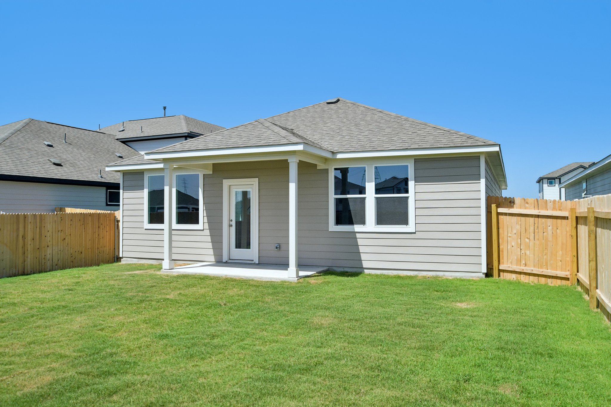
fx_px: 458
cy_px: 204
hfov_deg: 67.4
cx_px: 306
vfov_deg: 47.9
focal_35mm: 27
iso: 400
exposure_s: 1/1000
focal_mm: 18
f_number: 8
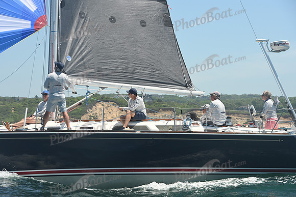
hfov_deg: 17.1
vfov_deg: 11.4
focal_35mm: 120
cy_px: 98
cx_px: 148
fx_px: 987
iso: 320
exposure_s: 1/1000
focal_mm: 120
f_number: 7.1
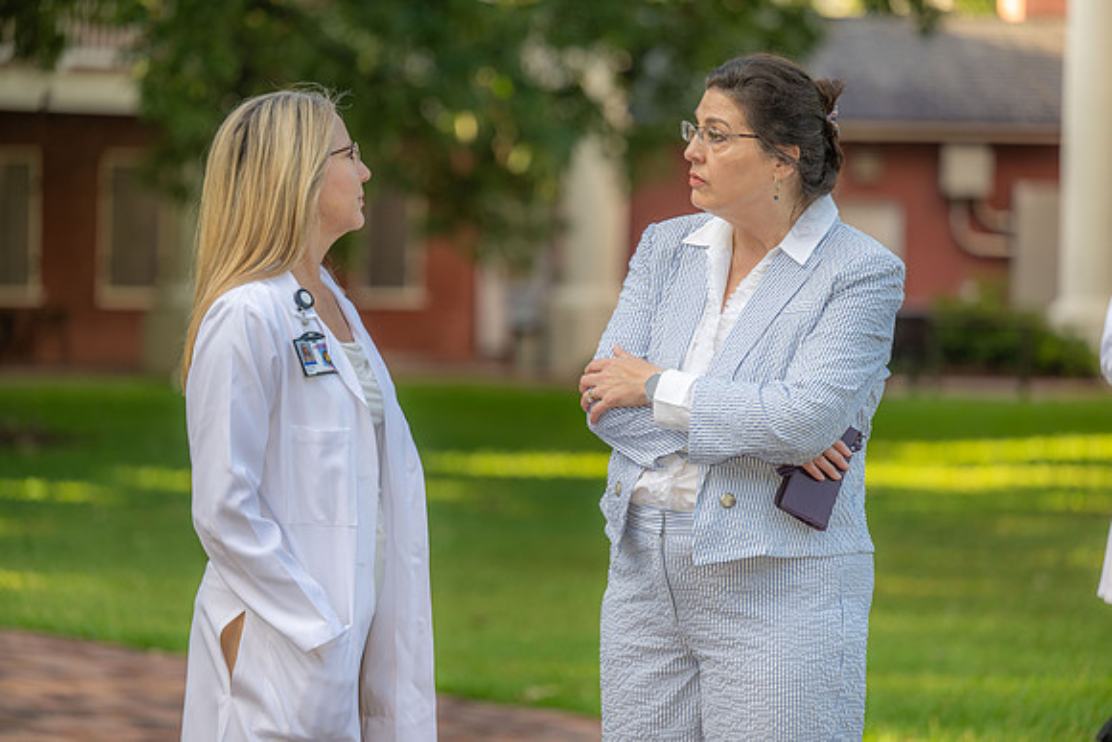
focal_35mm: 135
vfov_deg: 10.2
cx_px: 556
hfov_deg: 15.2
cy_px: 371
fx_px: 4171
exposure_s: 1/160
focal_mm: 135
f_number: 3.2
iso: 80
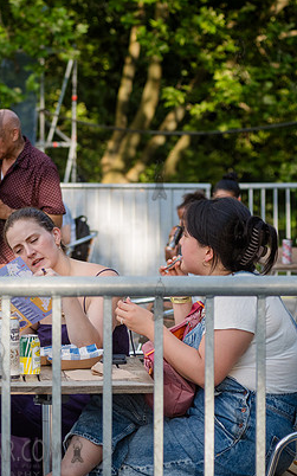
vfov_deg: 16.4
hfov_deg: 10.2
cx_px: 9
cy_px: 238
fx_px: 1646
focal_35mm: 127
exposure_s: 1/1600
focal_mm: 80
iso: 500
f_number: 4
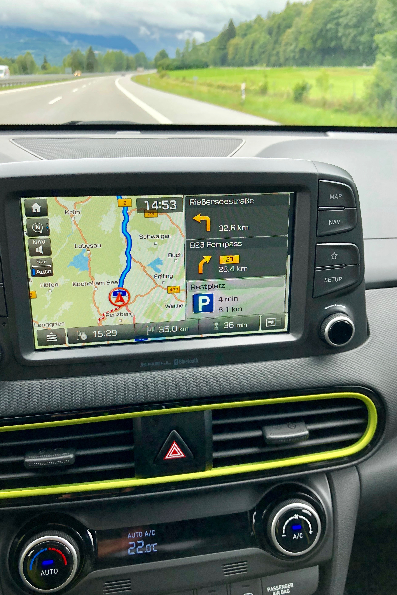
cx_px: 191
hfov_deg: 43.6
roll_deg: -2.4
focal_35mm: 30
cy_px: 294
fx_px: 496
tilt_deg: -23.2
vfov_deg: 61.9
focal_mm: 3.99
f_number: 1.8
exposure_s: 1/250
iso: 20
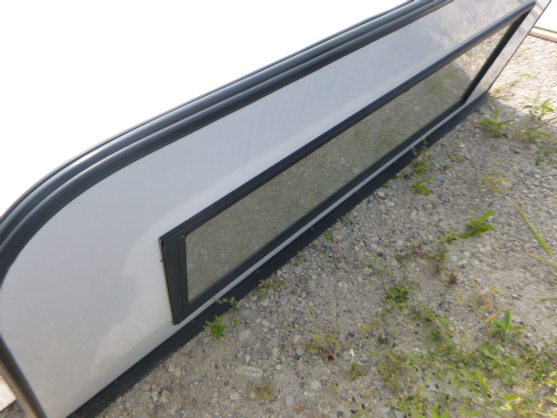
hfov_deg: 69.4
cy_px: 209
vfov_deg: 54.9
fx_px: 402
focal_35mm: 25
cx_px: 278
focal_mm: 4.5
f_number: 3.9
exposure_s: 1/250
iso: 160
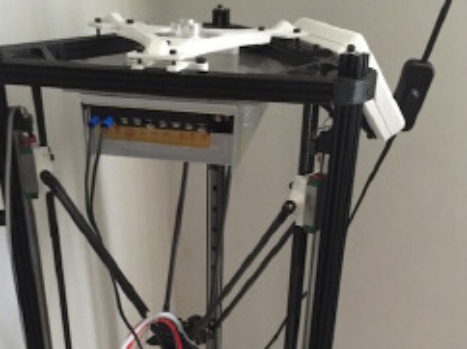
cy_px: 301
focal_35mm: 48
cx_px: 214
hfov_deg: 39.7
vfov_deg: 29.2
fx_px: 647
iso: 250
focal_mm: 4.15
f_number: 2.2
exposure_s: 1/15
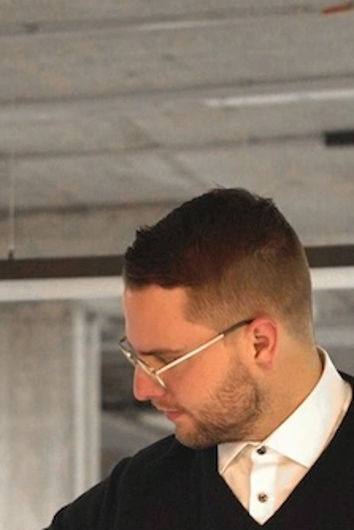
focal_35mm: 165
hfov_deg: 8.3
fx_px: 2431
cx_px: 56
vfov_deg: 12.0
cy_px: 714
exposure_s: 1/640
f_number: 2.8
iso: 1600
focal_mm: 51
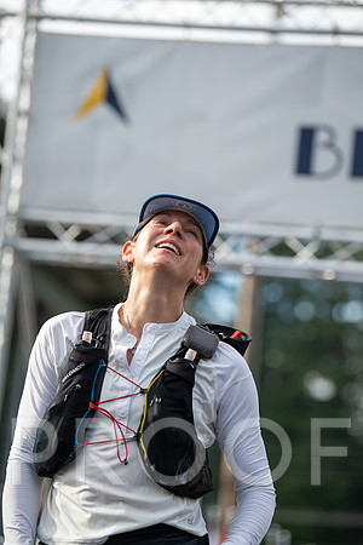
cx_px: 182
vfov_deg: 14.7
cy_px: 272
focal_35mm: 140
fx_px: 2117
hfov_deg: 9.8
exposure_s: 1/640
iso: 140
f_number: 3.5
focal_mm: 140
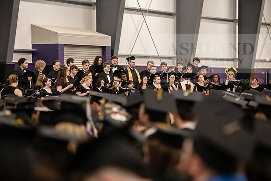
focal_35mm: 140
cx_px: 136
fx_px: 1054
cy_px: 90
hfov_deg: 14.7
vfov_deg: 9.8
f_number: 3.2
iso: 3200
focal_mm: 140
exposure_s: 1/200
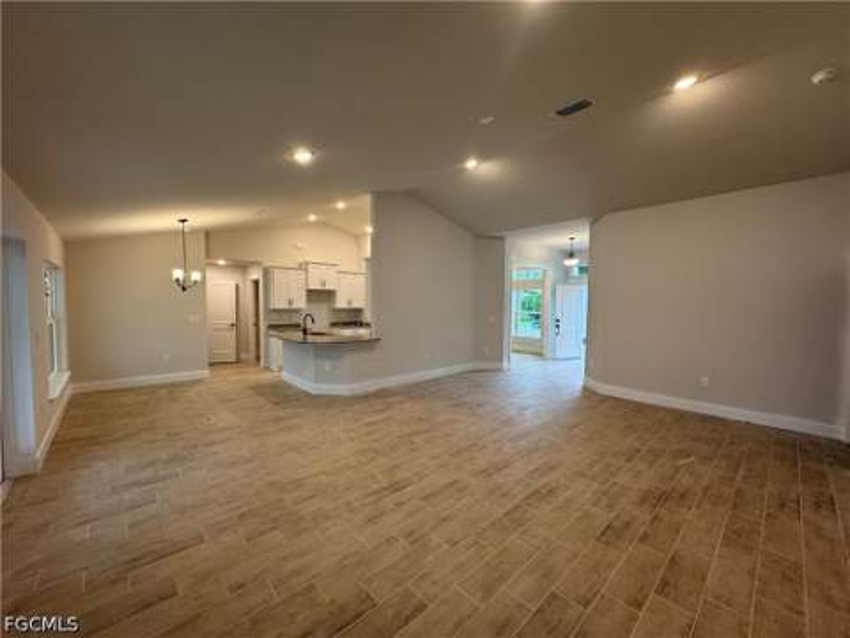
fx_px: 344
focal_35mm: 14
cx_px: 425
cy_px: 319
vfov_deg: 85.7
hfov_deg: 102.1
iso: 200
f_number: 2.2
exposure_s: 1/120
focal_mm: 2.22
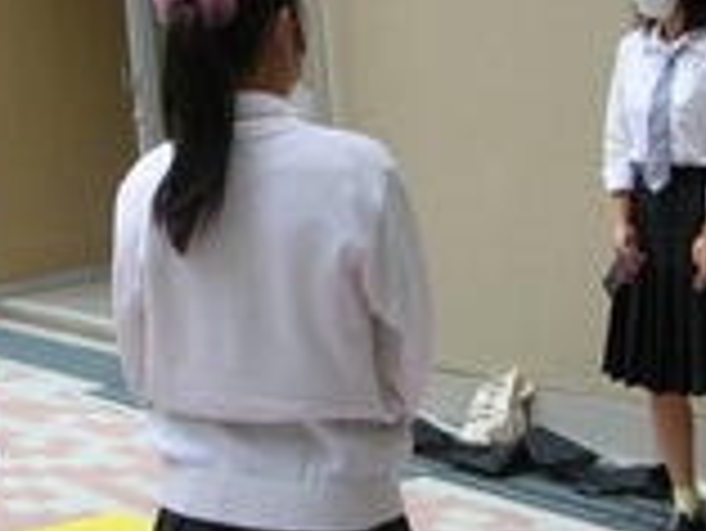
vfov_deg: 16.6
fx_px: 1817
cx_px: 189
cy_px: 310
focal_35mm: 89
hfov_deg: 21.8
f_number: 2.8
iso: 50
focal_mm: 5.8
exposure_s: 1/140
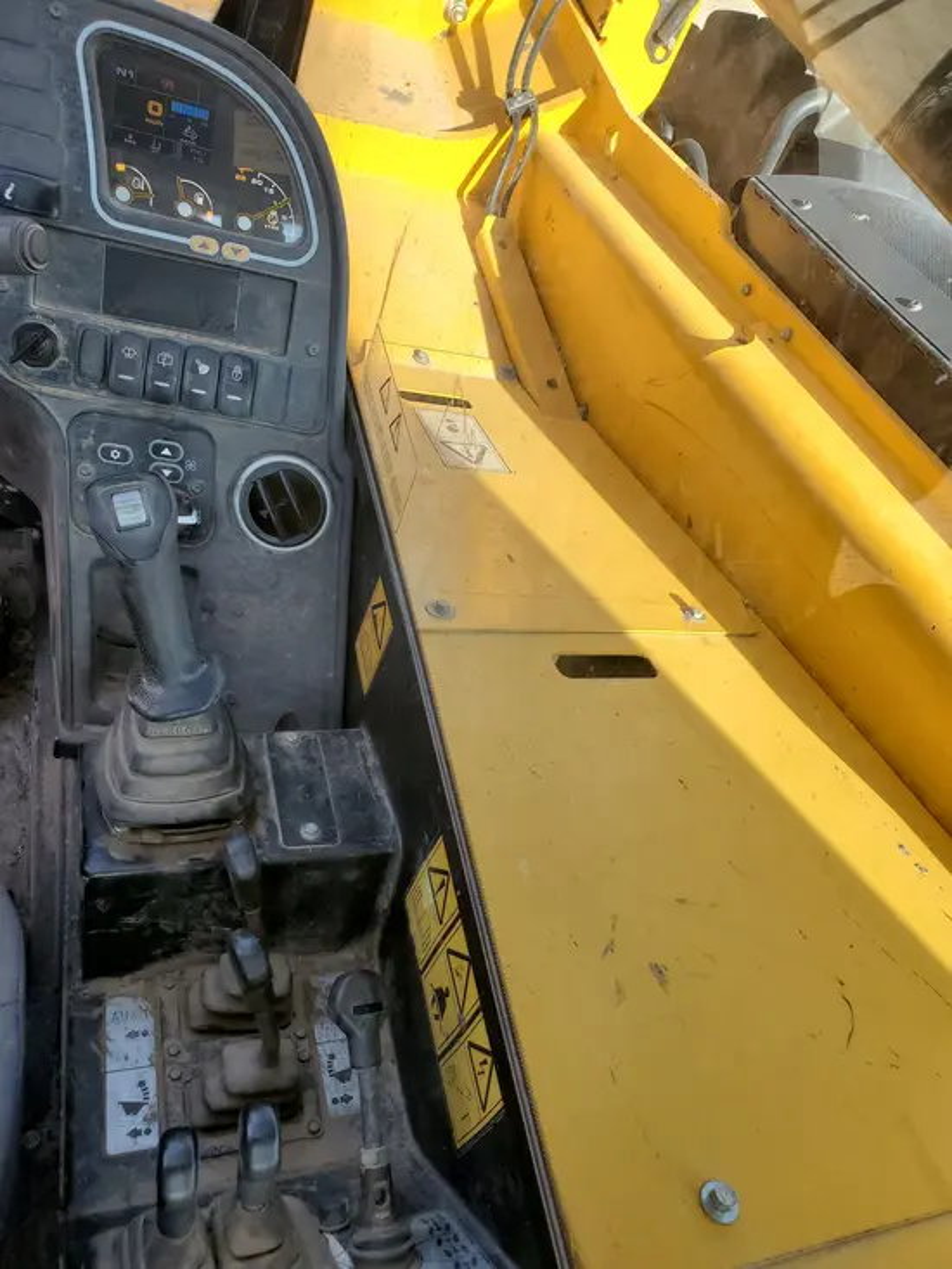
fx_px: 953
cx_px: 476
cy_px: 634
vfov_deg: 67.3
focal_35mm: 26
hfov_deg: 53.1
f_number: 2.4
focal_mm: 4.3
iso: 50
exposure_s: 1/317
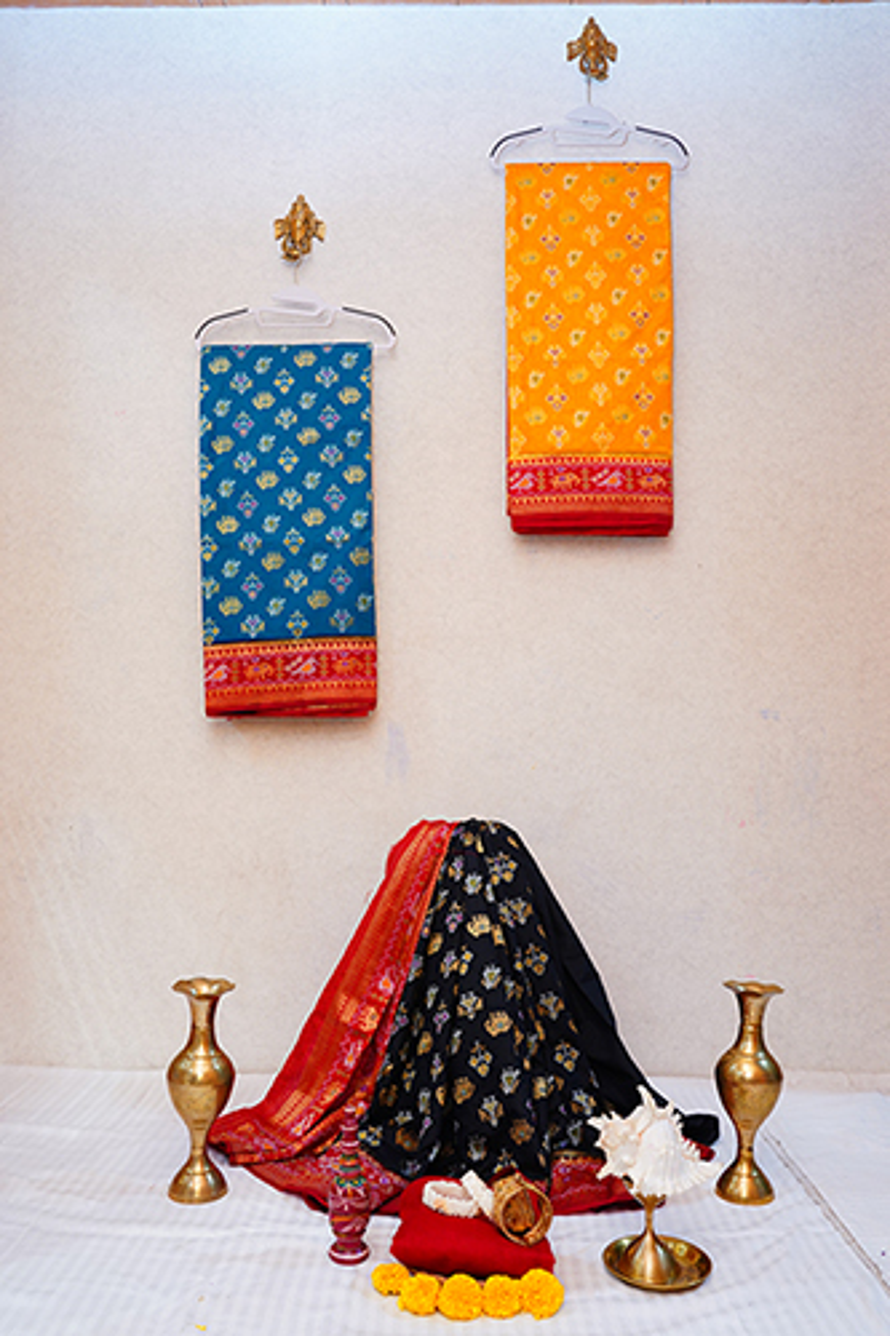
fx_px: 1076
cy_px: 668
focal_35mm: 29
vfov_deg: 63.7
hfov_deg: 44.9
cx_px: 445
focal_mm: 29
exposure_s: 1/100
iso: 800
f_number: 4
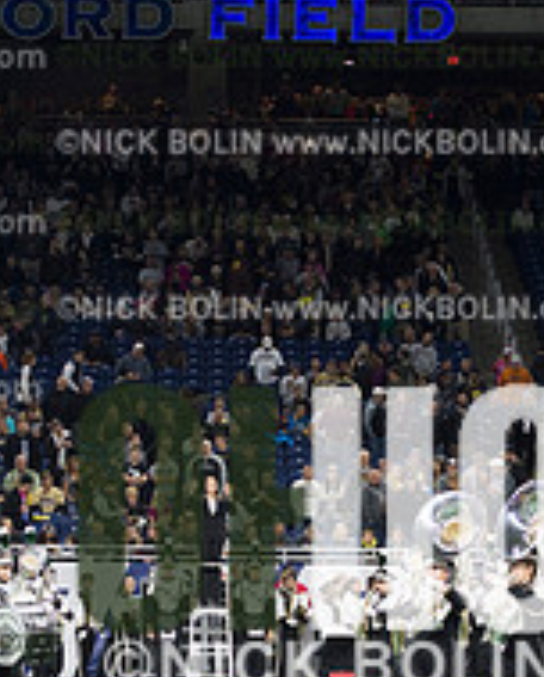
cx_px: 329
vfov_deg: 9.6
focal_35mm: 201
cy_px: 555
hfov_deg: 7.7
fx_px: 4032
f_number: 3.5
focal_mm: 70
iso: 2500
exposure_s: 1/1000
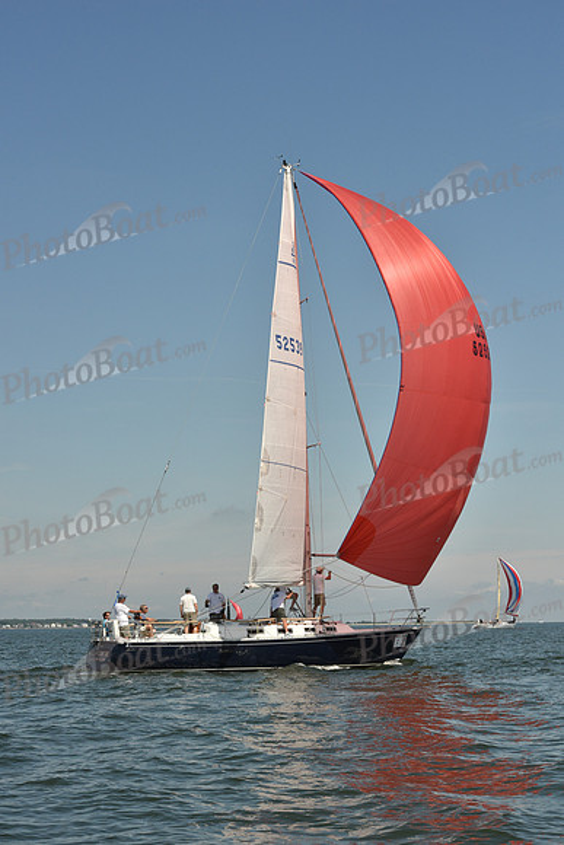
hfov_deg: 19.5
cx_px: 282
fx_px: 1644
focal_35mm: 70
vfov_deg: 28.8
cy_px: 422
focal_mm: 70
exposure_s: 1/1000
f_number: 11
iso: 320
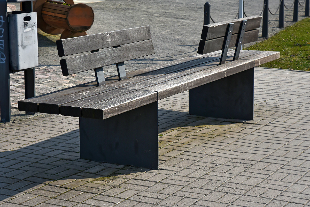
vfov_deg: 17.5
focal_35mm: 78
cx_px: 155
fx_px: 672
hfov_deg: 26.0
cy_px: 104
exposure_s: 1/1000
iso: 200
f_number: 8
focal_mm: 52
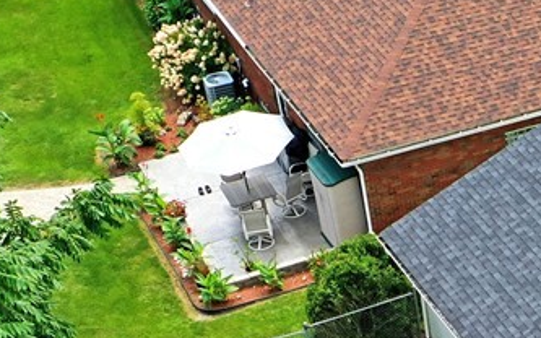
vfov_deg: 13.1
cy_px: 546
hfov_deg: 20.8
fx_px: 1371
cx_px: 653
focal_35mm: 93
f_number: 5
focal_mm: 10.26
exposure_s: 1/200
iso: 100
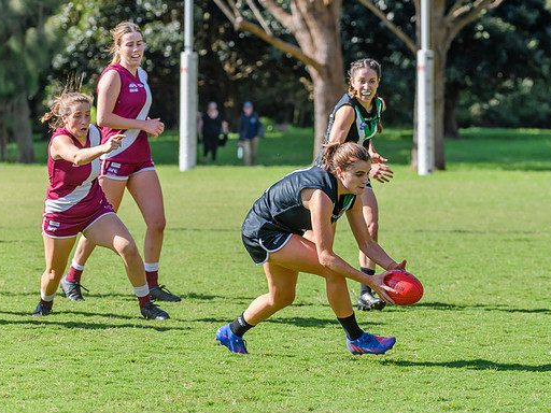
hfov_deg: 8.1
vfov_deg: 6.1
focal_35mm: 244
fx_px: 3884
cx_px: 355
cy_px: 242
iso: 800
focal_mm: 170
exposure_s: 1/1250
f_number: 6.3
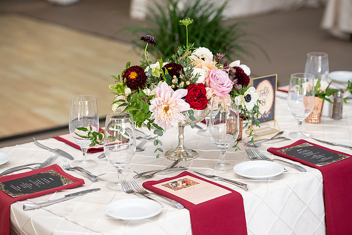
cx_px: 176
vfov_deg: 15.9
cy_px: 118
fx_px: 841
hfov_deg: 23.6
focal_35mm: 86
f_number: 3.5
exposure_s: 1/320
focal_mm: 86
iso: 1250
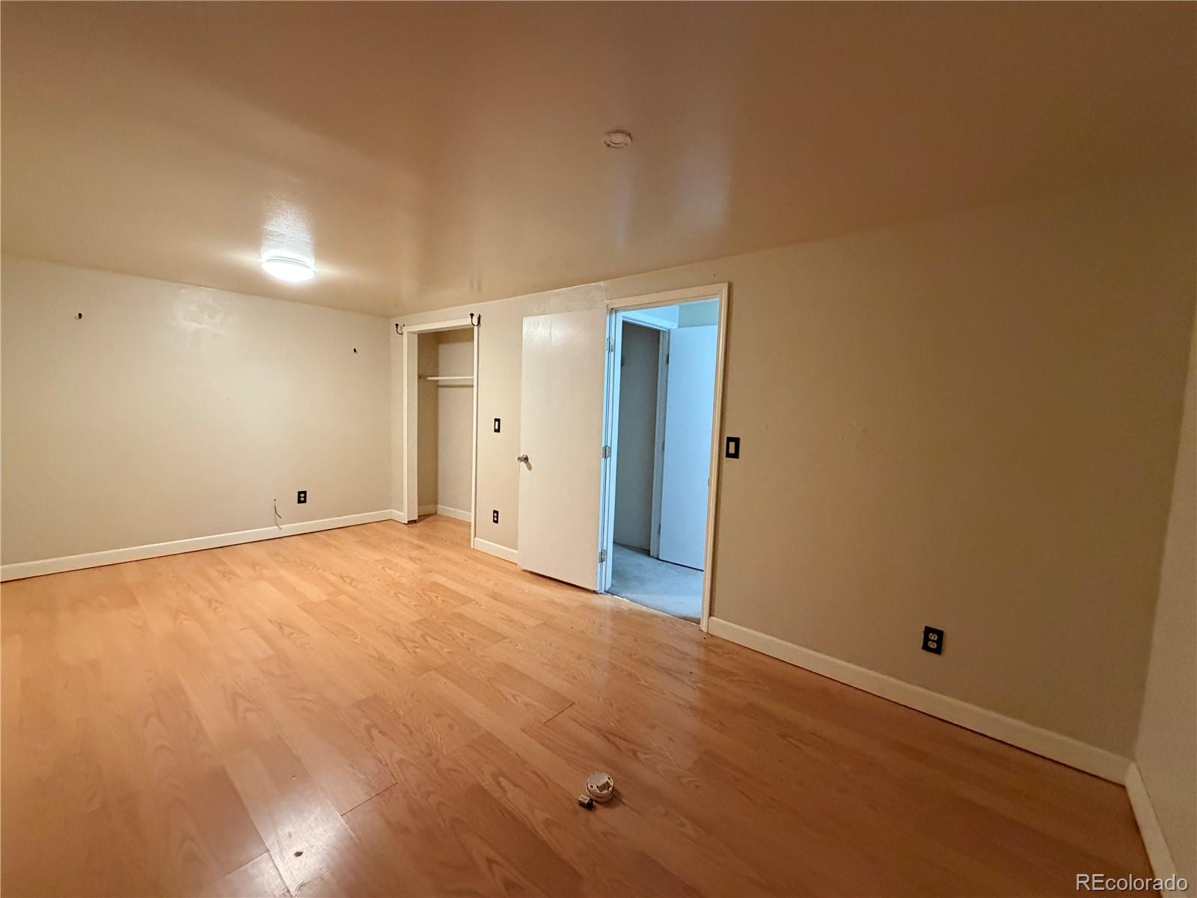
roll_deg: -1.9
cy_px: 449
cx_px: 598
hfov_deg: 102.1
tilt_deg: -5.0
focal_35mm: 14
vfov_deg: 85.7
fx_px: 484
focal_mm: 2.22
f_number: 2.2
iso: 640
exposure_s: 1/60
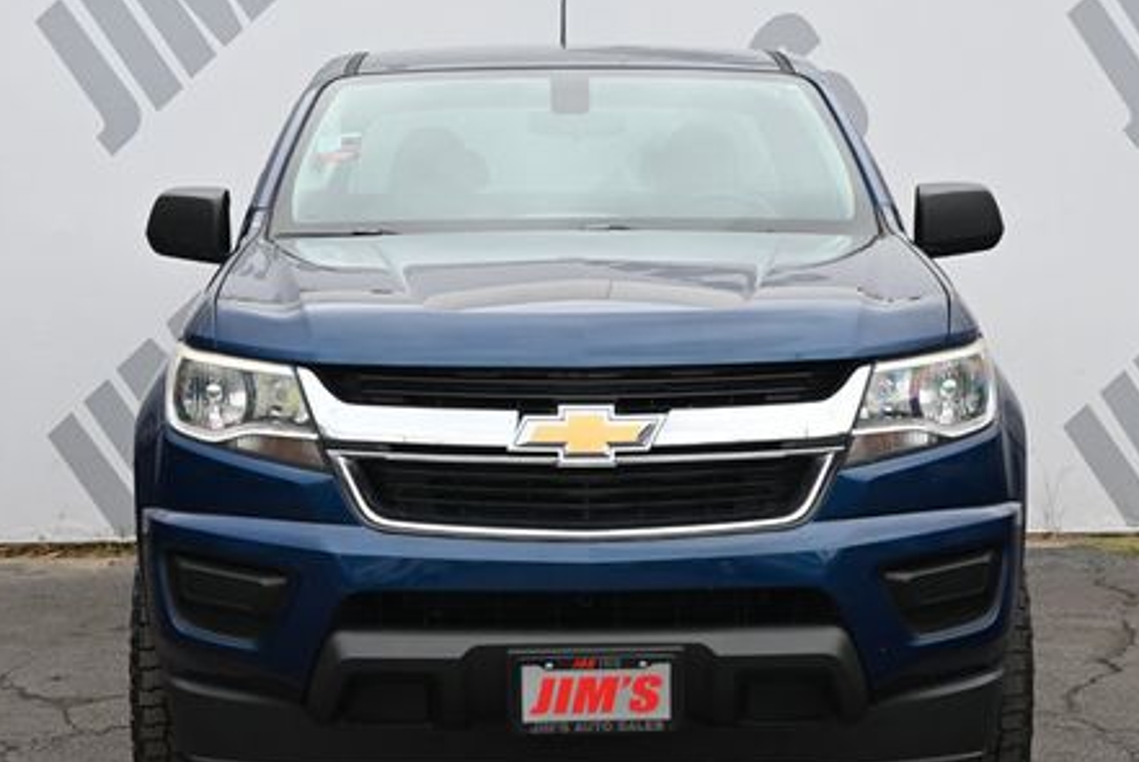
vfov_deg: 15.7
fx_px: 2755
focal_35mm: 87
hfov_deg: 23.4
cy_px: 416
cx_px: 589
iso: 320
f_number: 5.6
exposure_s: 1/250
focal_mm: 40
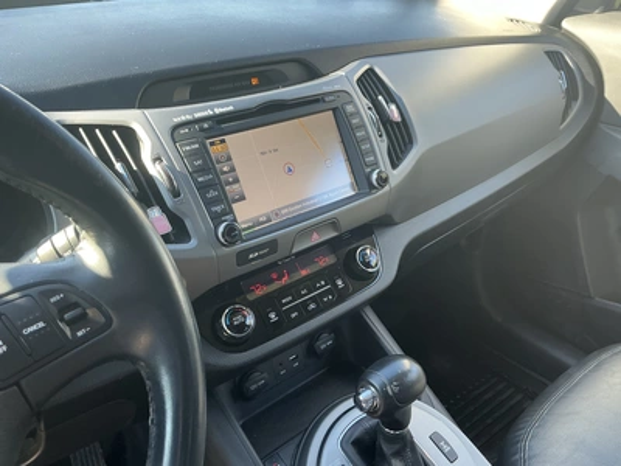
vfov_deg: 49.7
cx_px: 310
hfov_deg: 63.4
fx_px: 502
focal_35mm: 28
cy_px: 233
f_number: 1.8
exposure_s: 1/122
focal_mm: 3
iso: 50
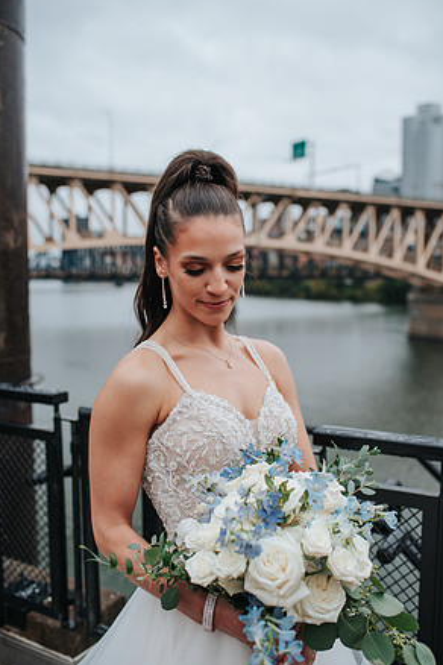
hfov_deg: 36.9
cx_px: 225
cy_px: 336
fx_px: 664
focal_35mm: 36
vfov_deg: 53.1
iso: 100
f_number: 2.8
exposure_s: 1/250
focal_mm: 35
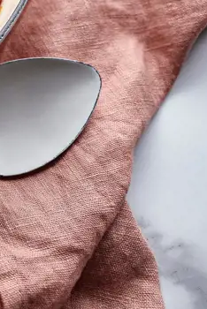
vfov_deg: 17.0
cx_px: -283
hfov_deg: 10.4
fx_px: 981
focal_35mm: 114
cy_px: -83
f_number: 7.1
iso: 640
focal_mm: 40.3
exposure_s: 1/30
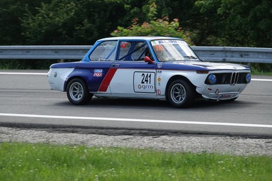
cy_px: 90
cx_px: 136
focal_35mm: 164
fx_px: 1239
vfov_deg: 8.4
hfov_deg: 12.5
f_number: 4
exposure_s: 1/800
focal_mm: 60.29
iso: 250
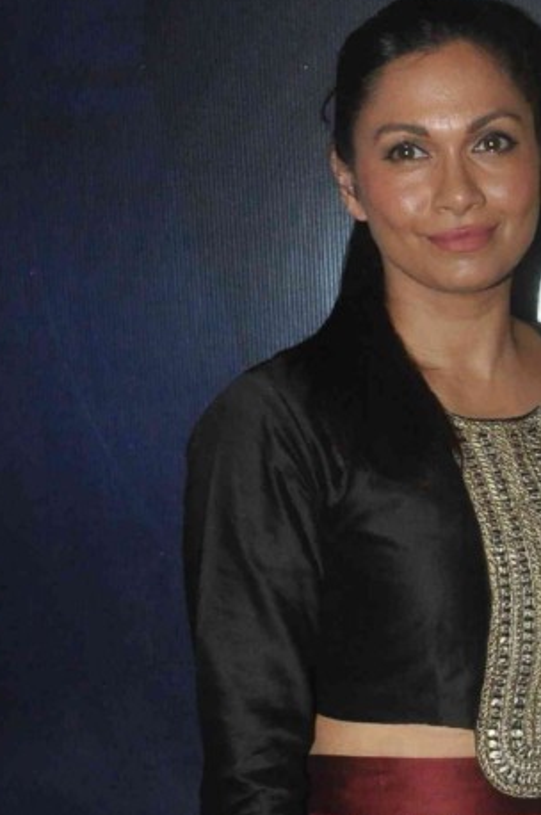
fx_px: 2343
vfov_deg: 18.9
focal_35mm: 104
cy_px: 900
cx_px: 808
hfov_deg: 12.5
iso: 1000
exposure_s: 1/250
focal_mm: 21
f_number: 10
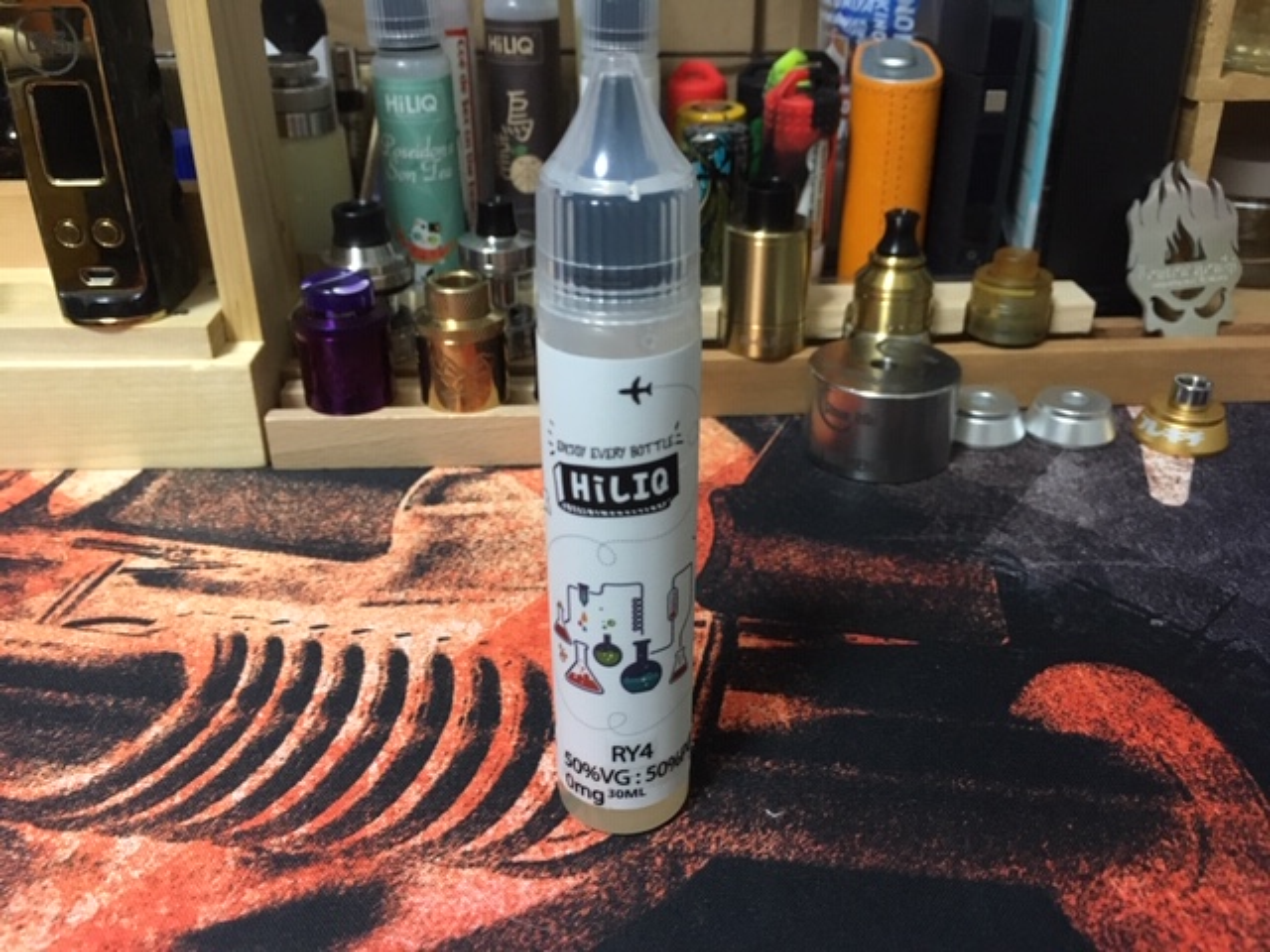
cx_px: 635
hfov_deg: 61.7
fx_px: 1064
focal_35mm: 29
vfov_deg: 48.2
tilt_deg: -29.7
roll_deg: -1.3
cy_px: 476
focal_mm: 4.15
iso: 200
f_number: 2.2
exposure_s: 1/20
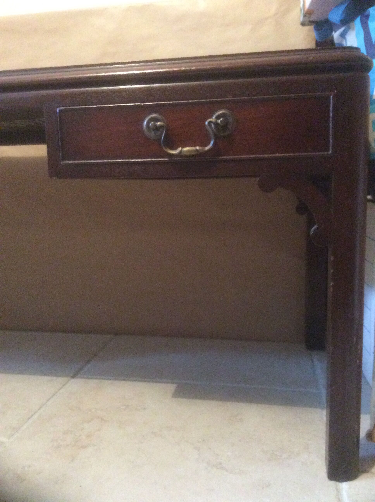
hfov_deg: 44.1
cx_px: 188
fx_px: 463
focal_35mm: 32
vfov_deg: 56.9
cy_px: 251
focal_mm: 3.3
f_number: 2.4
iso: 500
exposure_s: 1/15
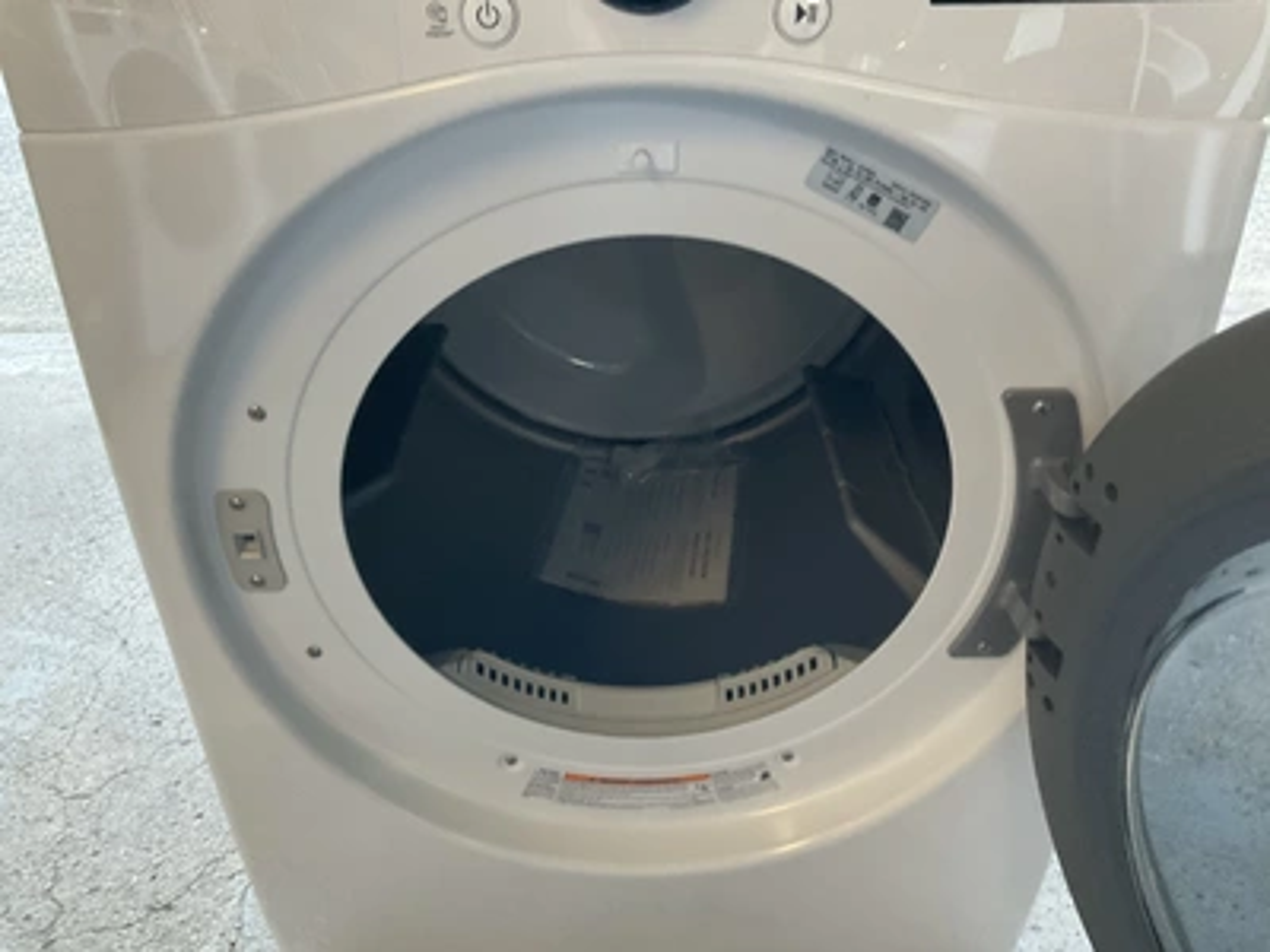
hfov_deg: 61.7
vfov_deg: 48.2
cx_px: 635
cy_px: 476
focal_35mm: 29
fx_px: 1064
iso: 200
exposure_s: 1/60
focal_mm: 3
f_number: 1.8
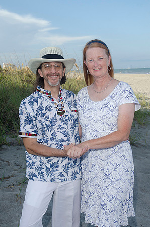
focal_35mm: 51
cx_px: 75
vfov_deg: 39.0
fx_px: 320
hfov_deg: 26.4
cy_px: 114
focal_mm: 34
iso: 100
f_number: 8
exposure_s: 1/250
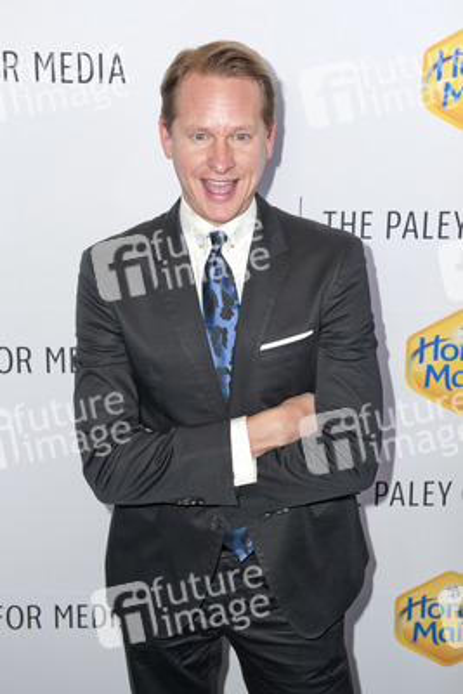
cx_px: 232
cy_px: 347
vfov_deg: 38.2
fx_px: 1002
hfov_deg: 26.0
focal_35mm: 52
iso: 500
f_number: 4.5
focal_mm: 52
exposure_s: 1/400
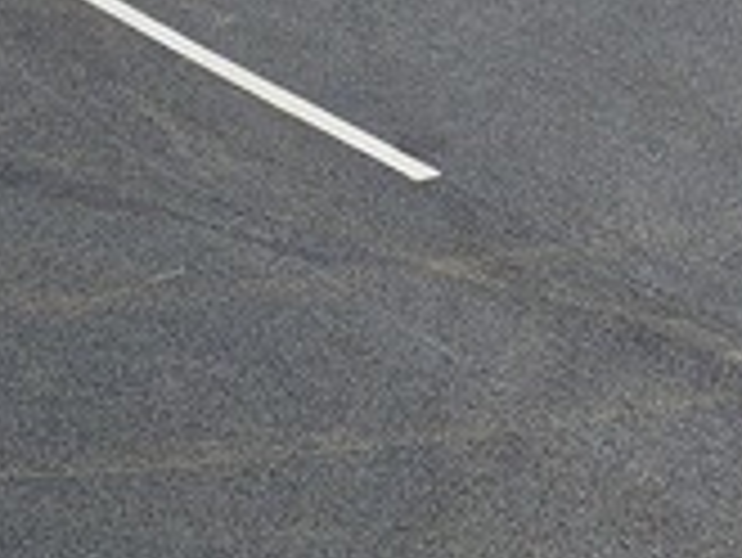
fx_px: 3067
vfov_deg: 9.5
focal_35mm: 143
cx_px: 522
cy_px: -657
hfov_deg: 13.8
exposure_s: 1/955
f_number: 1.7
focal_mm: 6.3
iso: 10
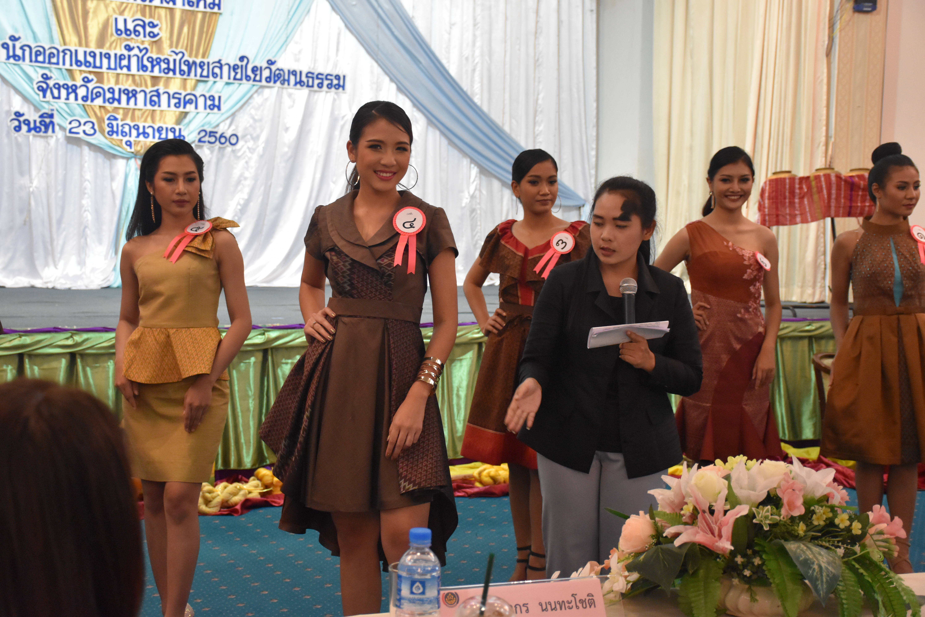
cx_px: 462
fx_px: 1349
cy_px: 308
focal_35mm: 52
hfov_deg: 37.9
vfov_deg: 25.8
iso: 3200
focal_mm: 35
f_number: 4.2
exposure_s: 1/60
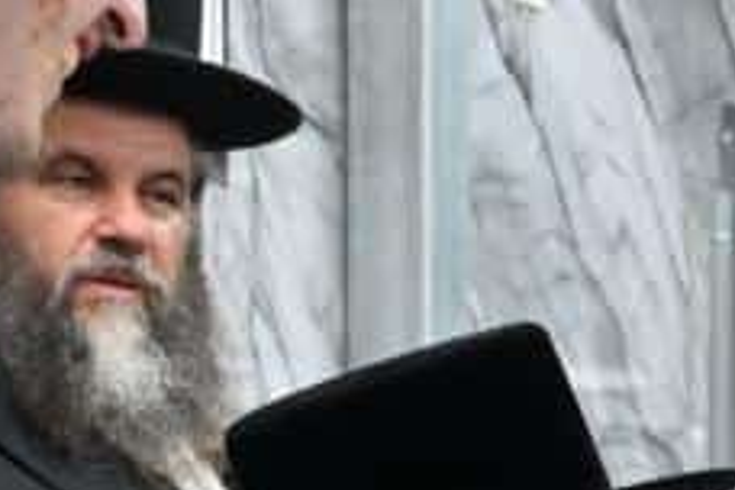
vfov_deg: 8.7
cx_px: 993
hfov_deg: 12.9
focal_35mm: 153
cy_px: 788
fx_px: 3124
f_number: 4
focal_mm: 34
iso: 800
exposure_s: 1/250
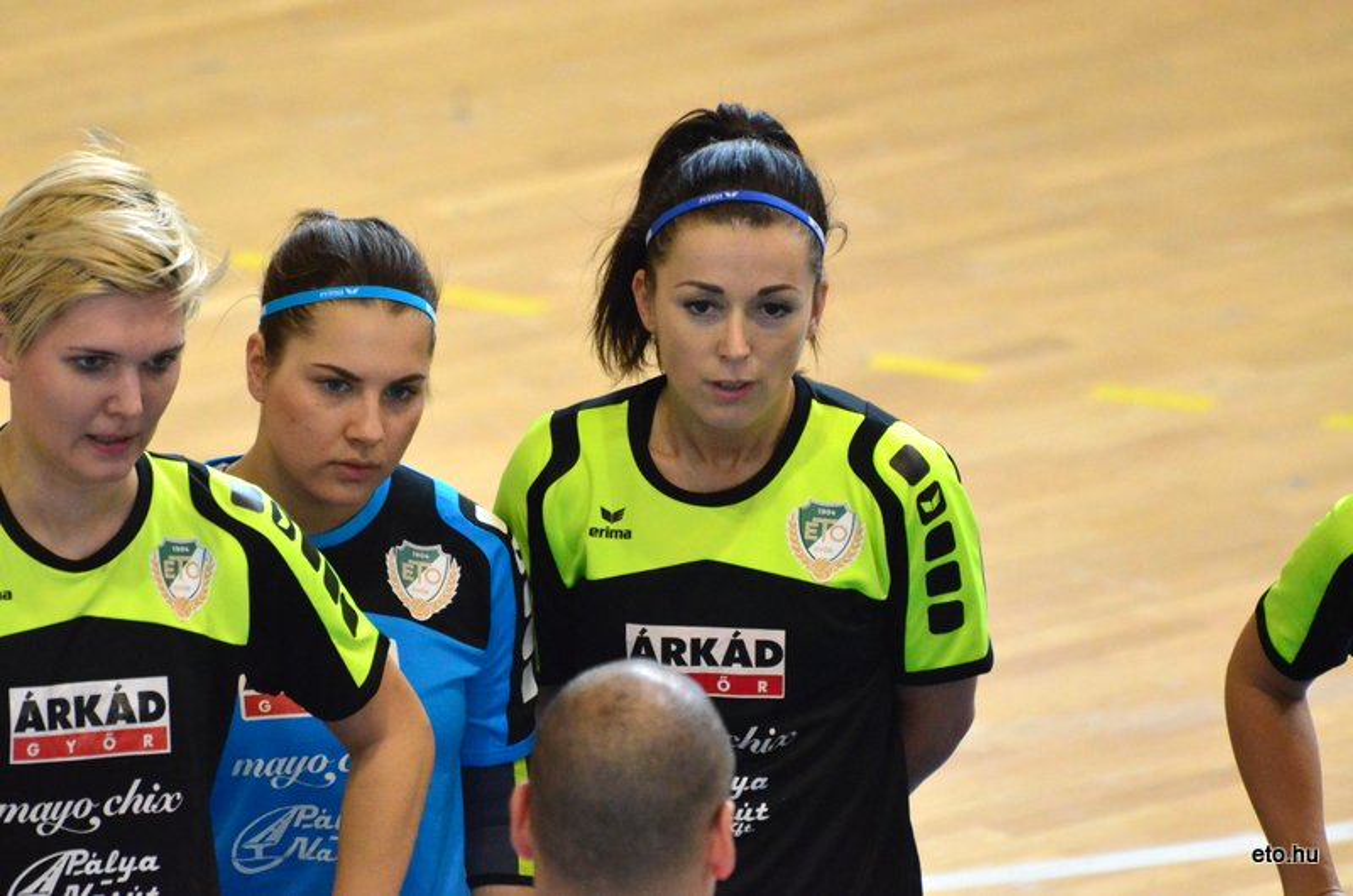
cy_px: 448
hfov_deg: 4.6
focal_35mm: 450
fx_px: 16879
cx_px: 676
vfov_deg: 3.0
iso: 6400
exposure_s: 1/500
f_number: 5.6
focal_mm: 300
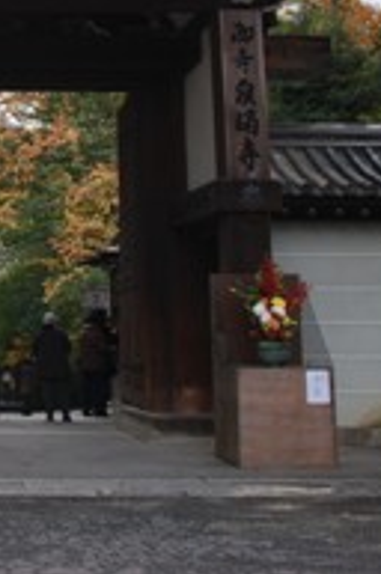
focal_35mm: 75
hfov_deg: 16.8
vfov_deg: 26.4
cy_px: 97
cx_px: -146
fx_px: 1195
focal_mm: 20
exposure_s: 1/30
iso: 125
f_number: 10
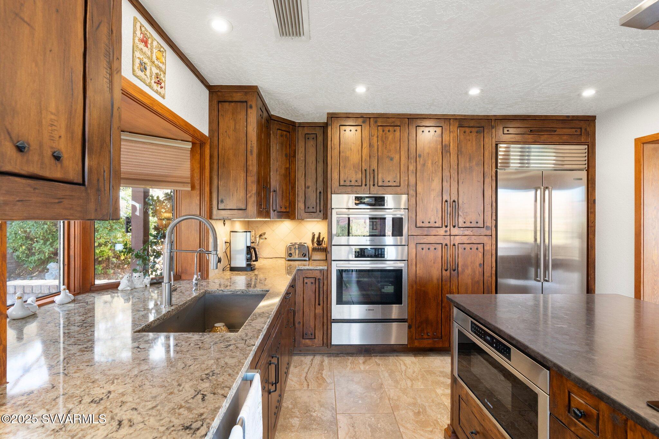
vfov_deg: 73.7
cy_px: 220
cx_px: 330
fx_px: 293
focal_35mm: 16
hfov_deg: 96.7
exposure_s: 1/4
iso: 1000
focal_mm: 16
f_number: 8
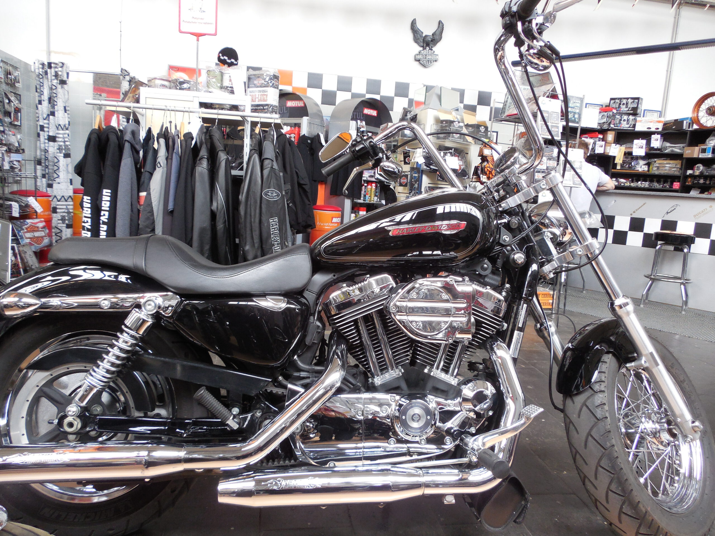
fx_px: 516
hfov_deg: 69.4
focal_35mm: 25
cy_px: 268
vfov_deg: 54.9
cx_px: 358
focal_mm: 4.5
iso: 280
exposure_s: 1/30
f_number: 3.3
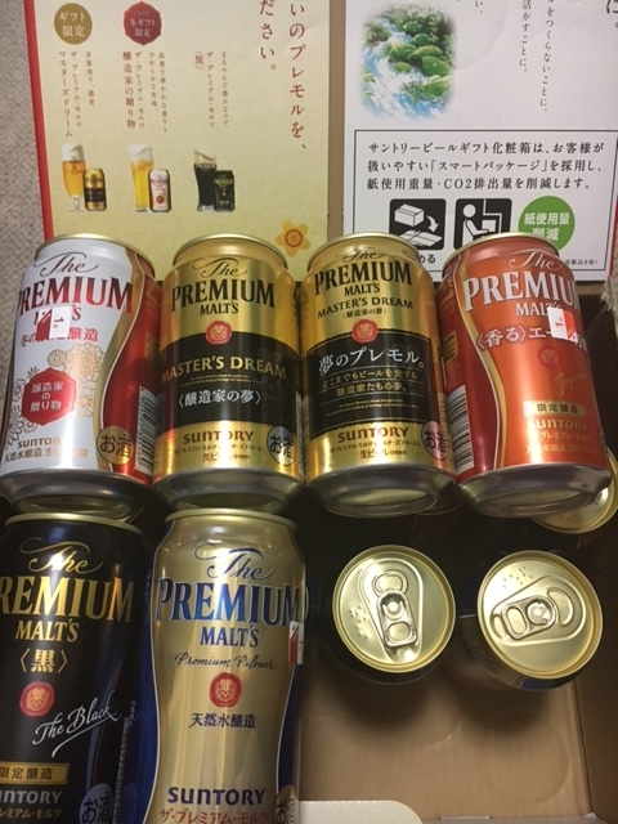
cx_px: 309
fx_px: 690
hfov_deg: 48.2
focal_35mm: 29
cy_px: 412
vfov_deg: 61.7
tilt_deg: -68.9
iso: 200
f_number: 2.2
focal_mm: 4.15
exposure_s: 1/20
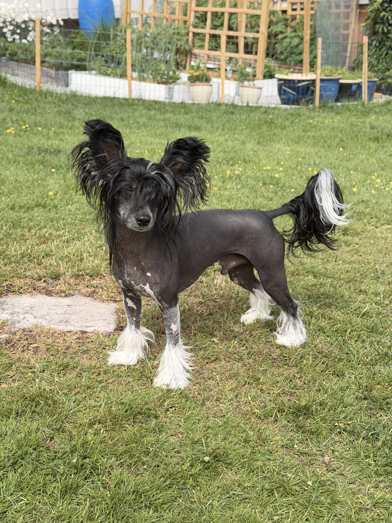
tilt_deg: -15.6
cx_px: 196
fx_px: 725
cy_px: 262
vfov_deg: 39.7
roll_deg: +1.2
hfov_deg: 30.3
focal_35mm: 48
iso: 64
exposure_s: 1/939
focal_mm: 6.76
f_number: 1.78
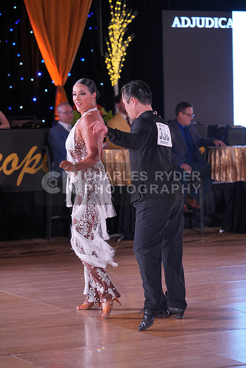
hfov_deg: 11.9
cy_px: 184
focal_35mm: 115
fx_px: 1178
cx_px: 123
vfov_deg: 17.8
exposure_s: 1/400
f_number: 4
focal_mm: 115
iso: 2000
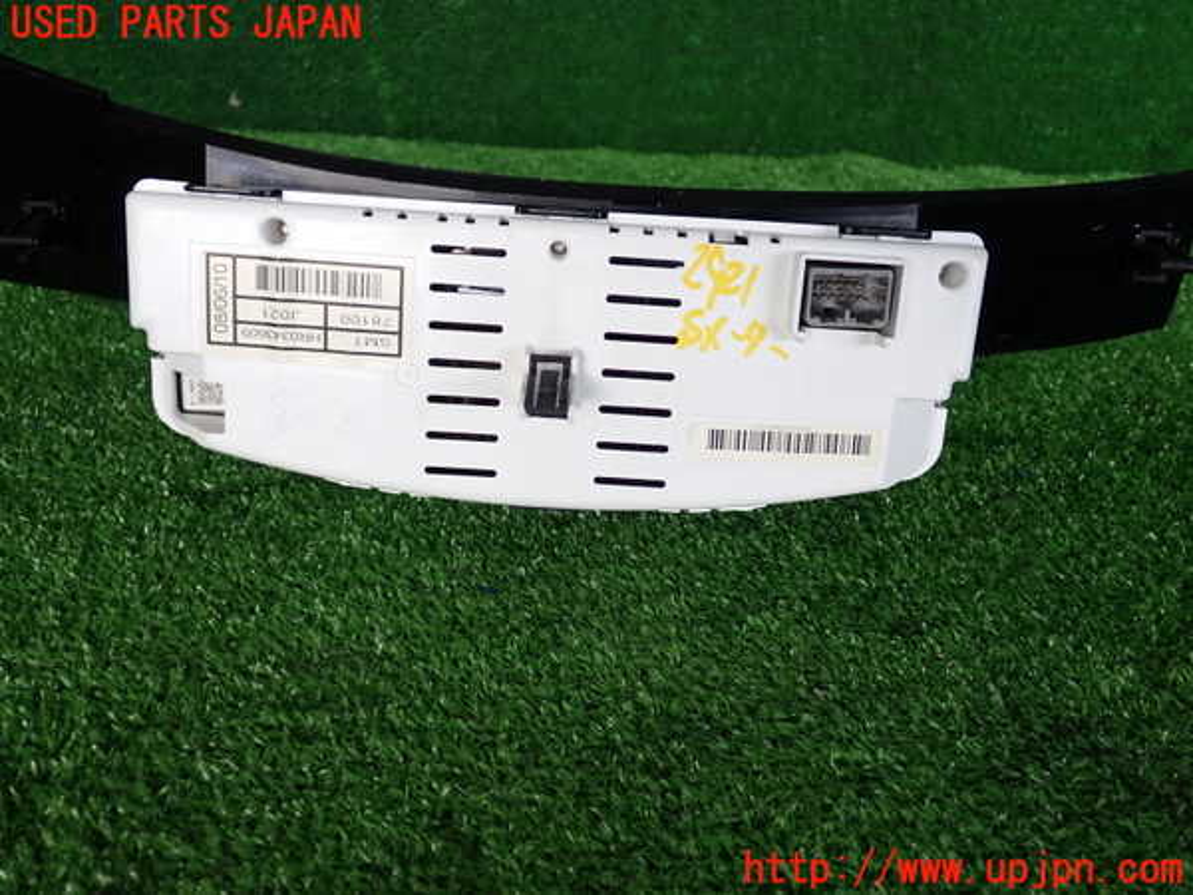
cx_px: 596
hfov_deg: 56.8
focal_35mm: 32
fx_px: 1103
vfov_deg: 44.2
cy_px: 448
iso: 125
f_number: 2.4
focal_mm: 5.79
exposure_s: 1/125
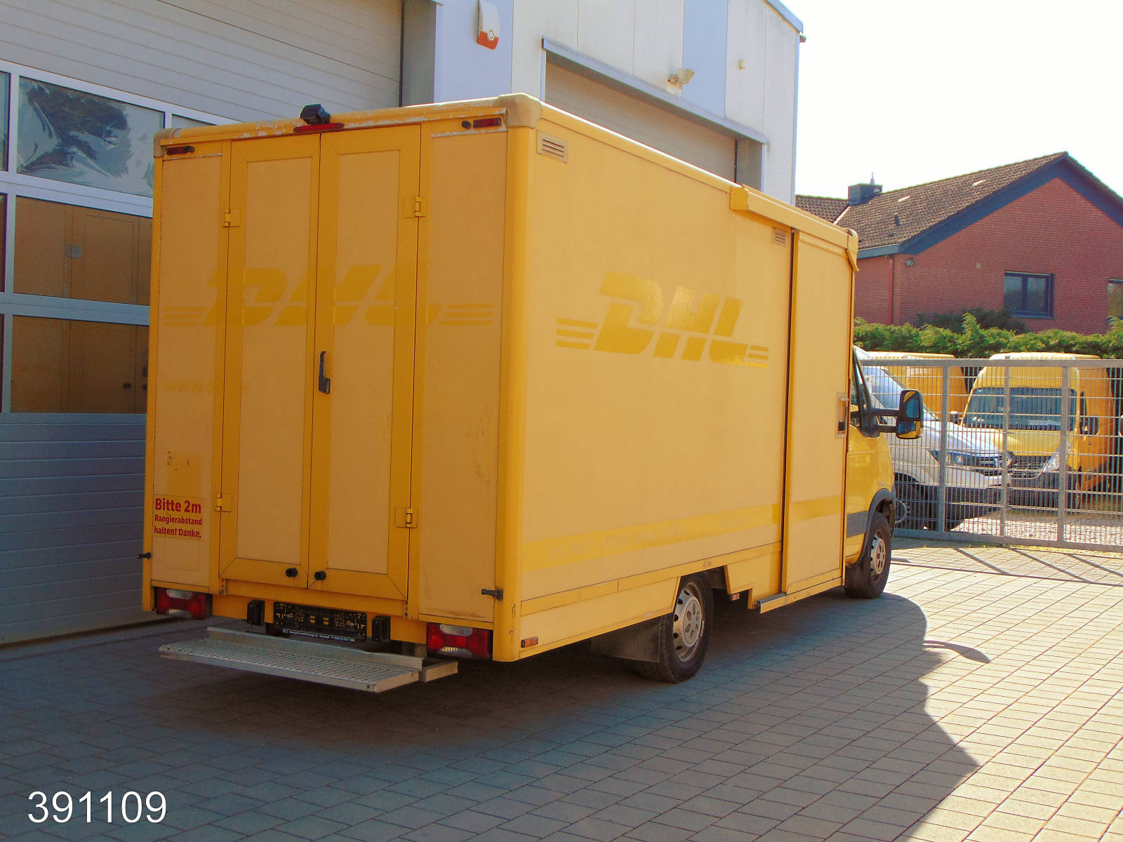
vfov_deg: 34.3
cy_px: 421
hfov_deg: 44.8
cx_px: 562
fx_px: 1363
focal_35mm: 42
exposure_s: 1/500
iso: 80
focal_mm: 7.6
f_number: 3.3
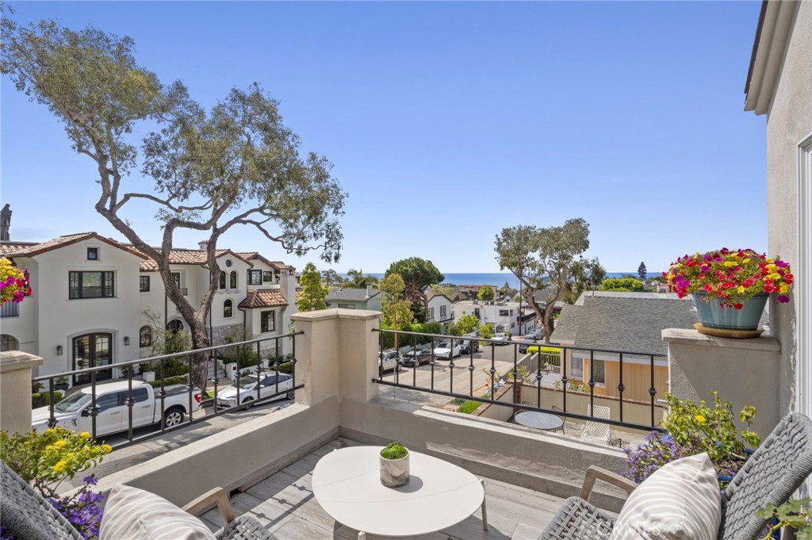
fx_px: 361
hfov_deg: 96.8
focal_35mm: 16
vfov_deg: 73.7
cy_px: 270
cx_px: 406
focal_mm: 16
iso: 80
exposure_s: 1/320
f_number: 9
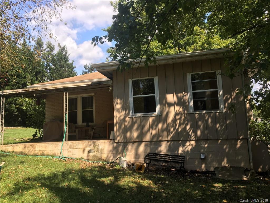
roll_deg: +3.1
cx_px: 135
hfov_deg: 61.7
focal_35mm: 29
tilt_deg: +8.0
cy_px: 102
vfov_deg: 48.2
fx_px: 226
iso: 25
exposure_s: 1/674
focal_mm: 4.15
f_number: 2.2
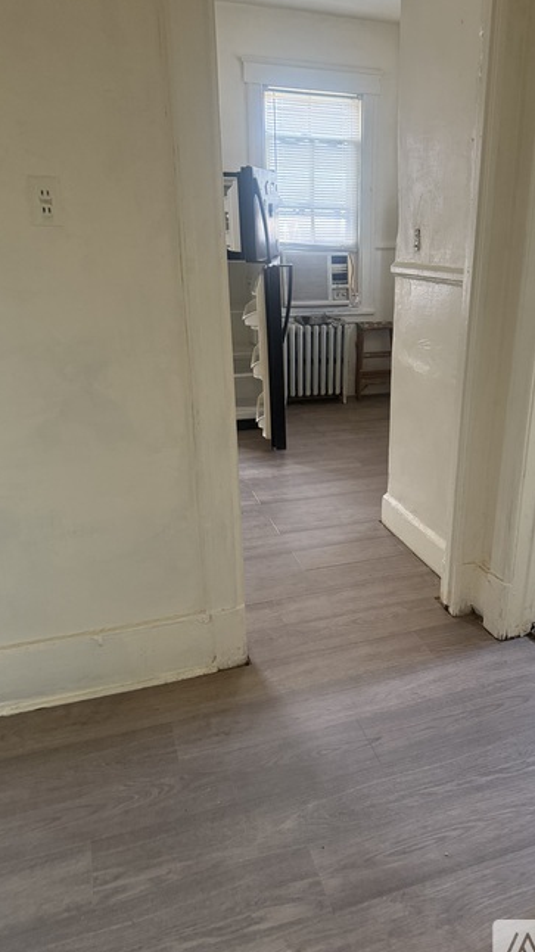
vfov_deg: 69.9
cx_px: 363
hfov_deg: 42.2
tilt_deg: -20.4
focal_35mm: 27
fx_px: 681
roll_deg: +0.3
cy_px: 487
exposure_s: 1/60
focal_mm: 6.76
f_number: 1.78
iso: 400
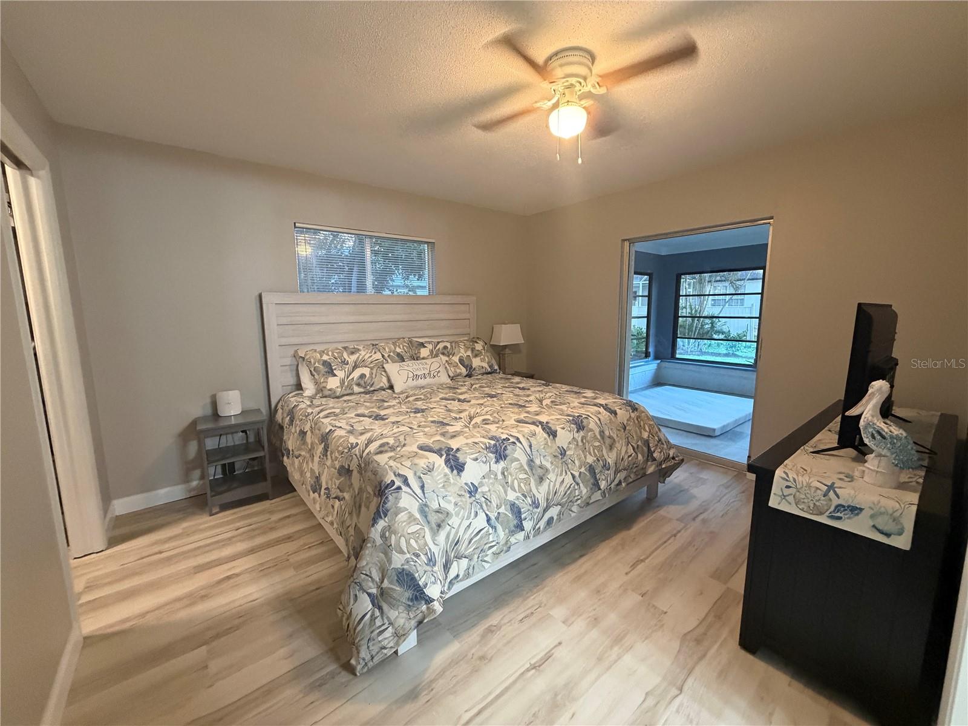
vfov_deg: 85.7
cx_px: 484
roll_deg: +0.2
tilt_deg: -7.7
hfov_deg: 102.1
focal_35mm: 14
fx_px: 391
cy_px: 363
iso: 500
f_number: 2.2
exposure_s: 1/60
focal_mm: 2.22
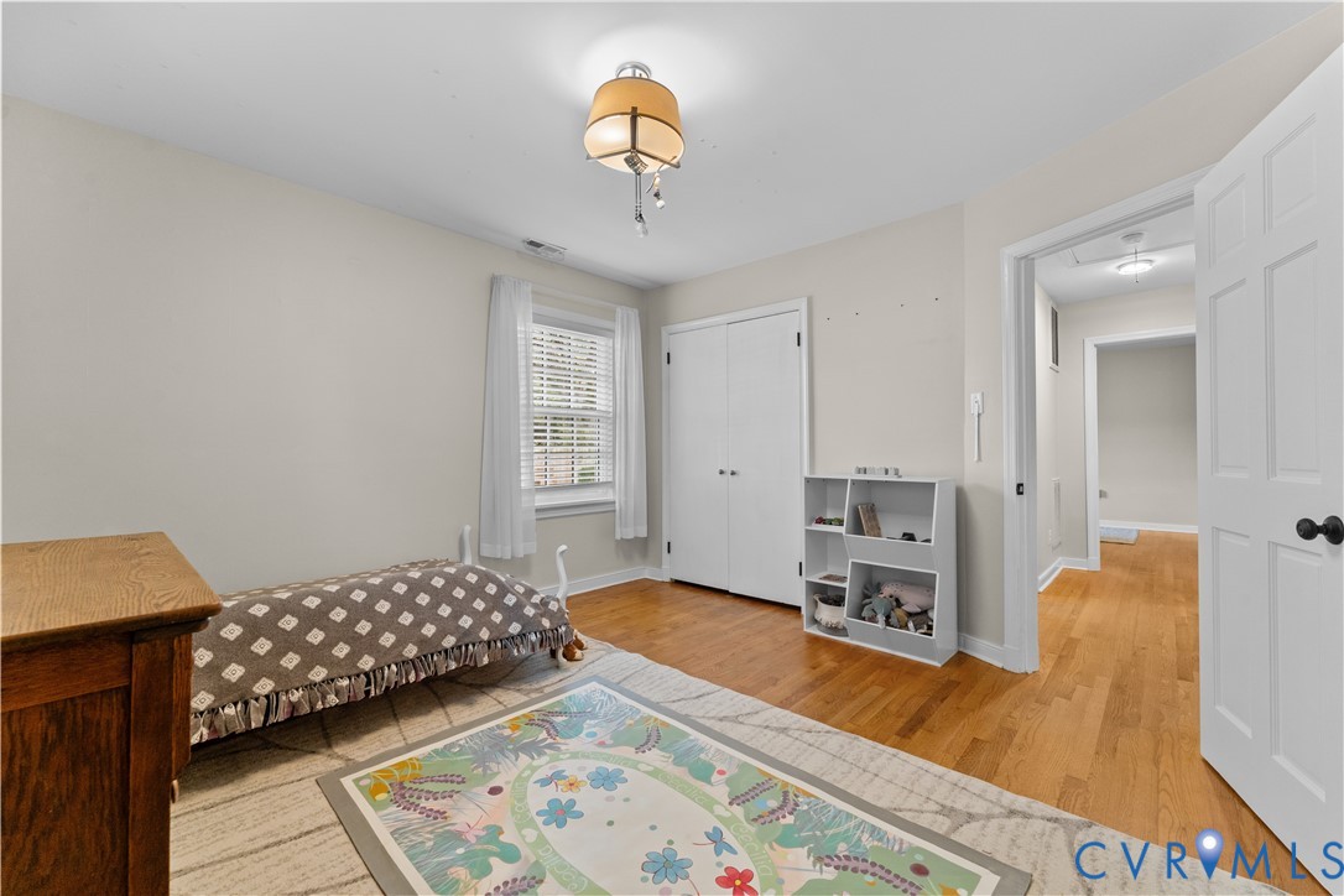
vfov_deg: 81.2
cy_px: 448
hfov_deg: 104.3
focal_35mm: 14
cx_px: 672
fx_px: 523
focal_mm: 14
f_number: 9
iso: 800
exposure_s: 1/10
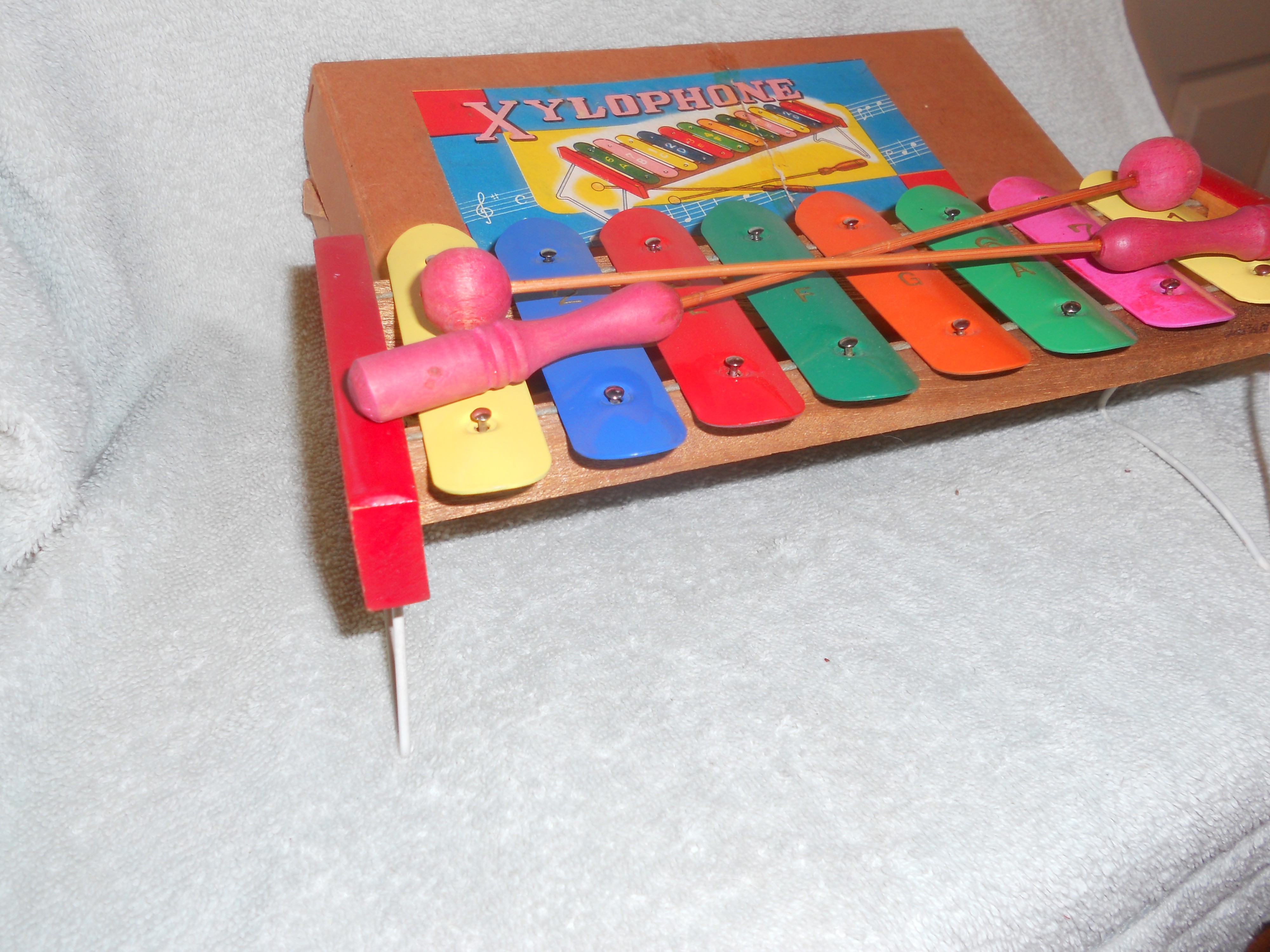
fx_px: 1174
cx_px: 635
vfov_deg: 44.2
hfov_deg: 56.8
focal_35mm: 32
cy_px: 476
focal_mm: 5.8
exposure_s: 1/25
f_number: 3.5
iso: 80
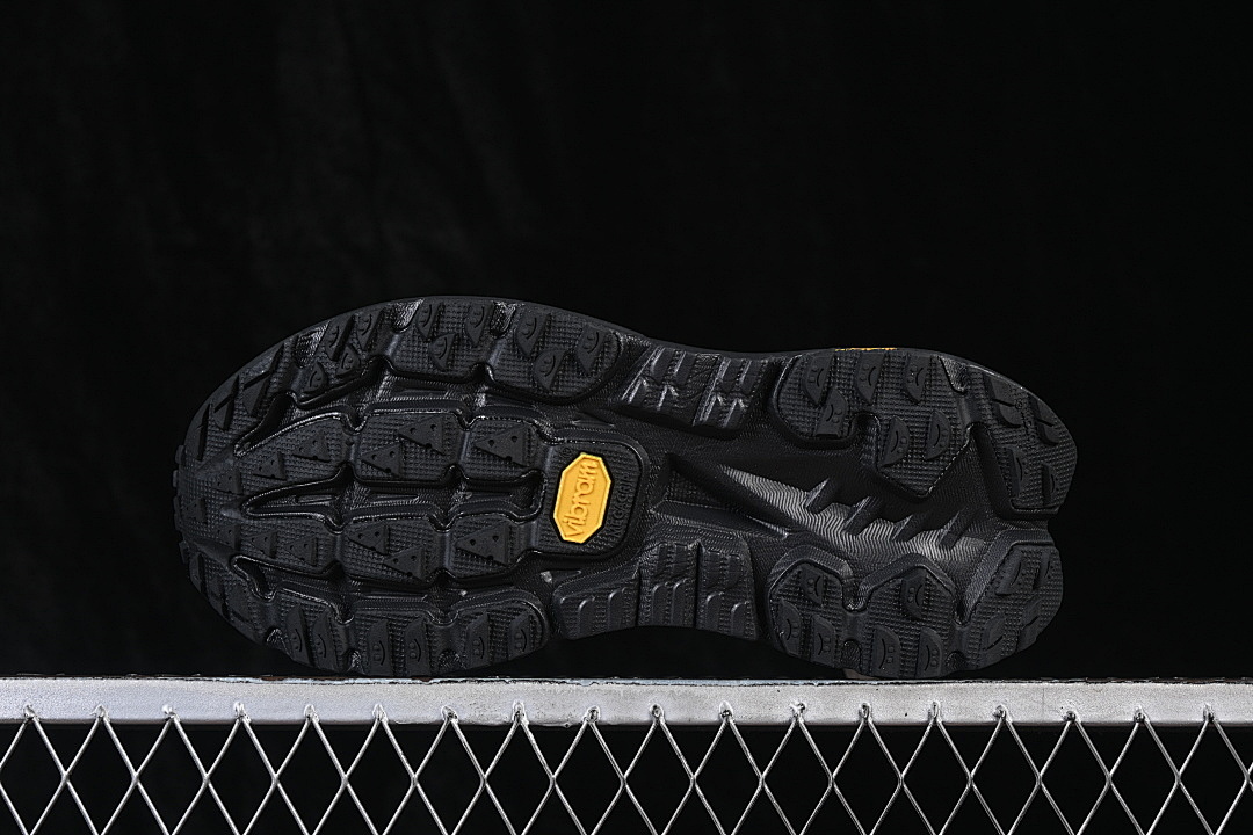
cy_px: 418
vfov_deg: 18.2
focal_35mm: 75
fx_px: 2610
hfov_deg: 27.0
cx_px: 626
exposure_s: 1/60
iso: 160
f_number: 6.3
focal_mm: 50
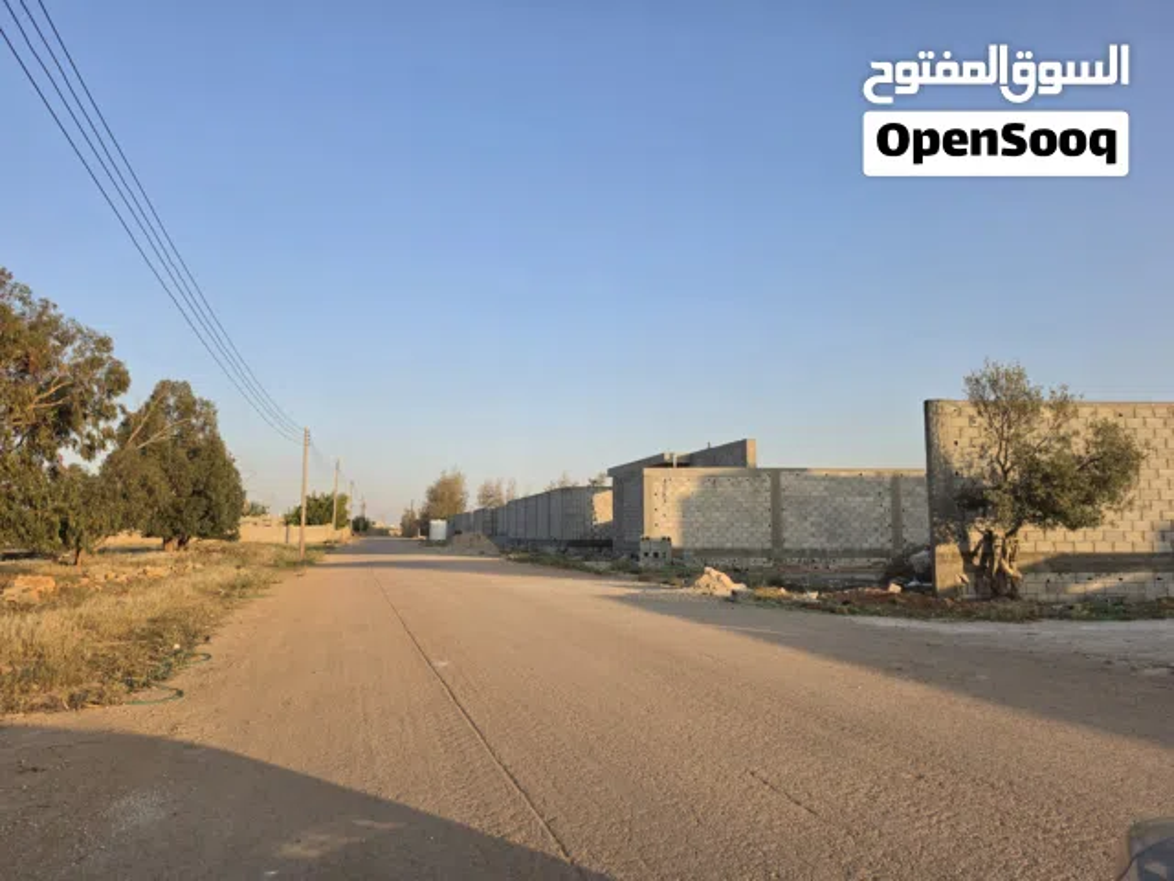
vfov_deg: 58.9
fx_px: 780
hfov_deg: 73.9
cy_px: 440
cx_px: 587
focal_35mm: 23
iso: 64
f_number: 1.4
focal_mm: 6.5
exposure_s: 1/2843
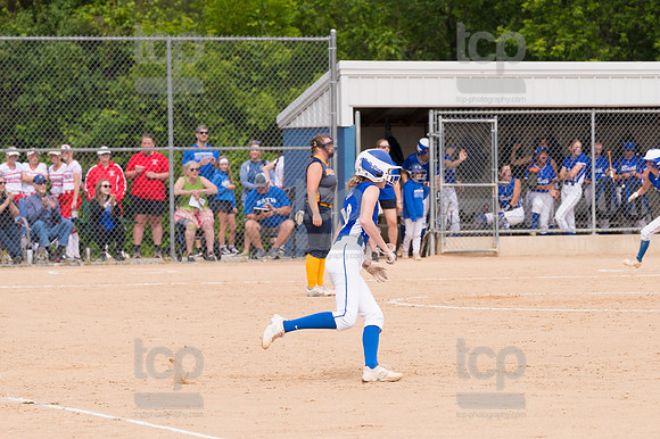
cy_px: 220
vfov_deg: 6.1
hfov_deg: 9.2
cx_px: 330
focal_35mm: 225
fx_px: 4122
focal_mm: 150
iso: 320
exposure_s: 1/1600
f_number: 5.6
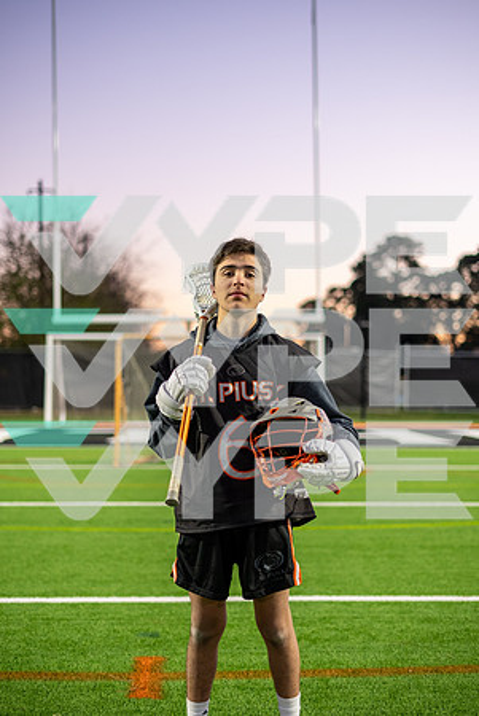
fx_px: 996
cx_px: 240
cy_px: 358
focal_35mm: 50
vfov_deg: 39.6
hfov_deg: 27.1
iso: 800
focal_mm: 50
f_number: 1.8
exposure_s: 1/400
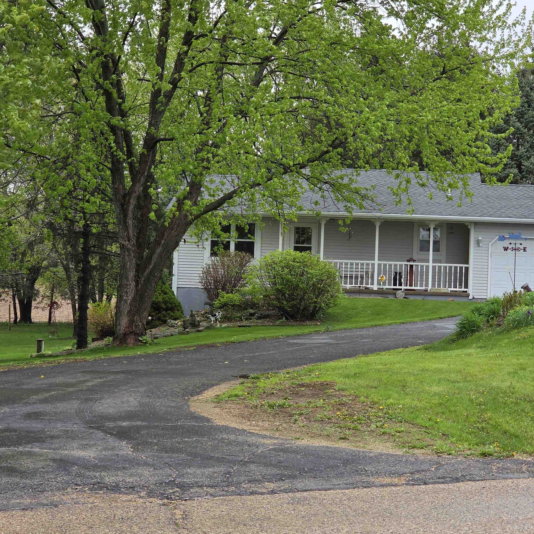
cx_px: 314
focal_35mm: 82
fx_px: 1431
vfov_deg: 21.1
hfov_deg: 21.1
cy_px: 267
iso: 25
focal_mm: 7
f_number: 2.4
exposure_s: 1/192
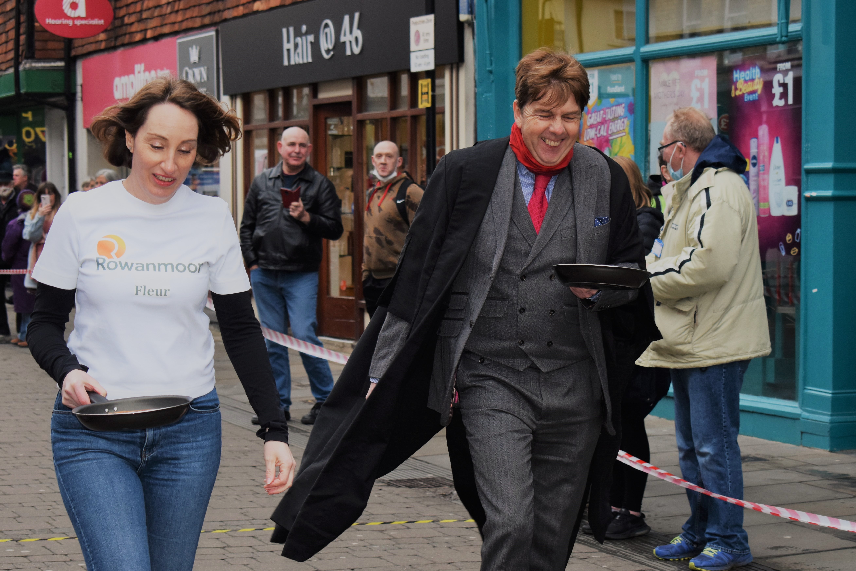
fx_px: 1962
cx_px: 428
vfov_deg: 16.6
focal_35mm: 82
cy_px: 286
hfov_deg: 24.6
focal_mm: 55
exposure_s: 1/200
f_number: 5.6
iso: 500
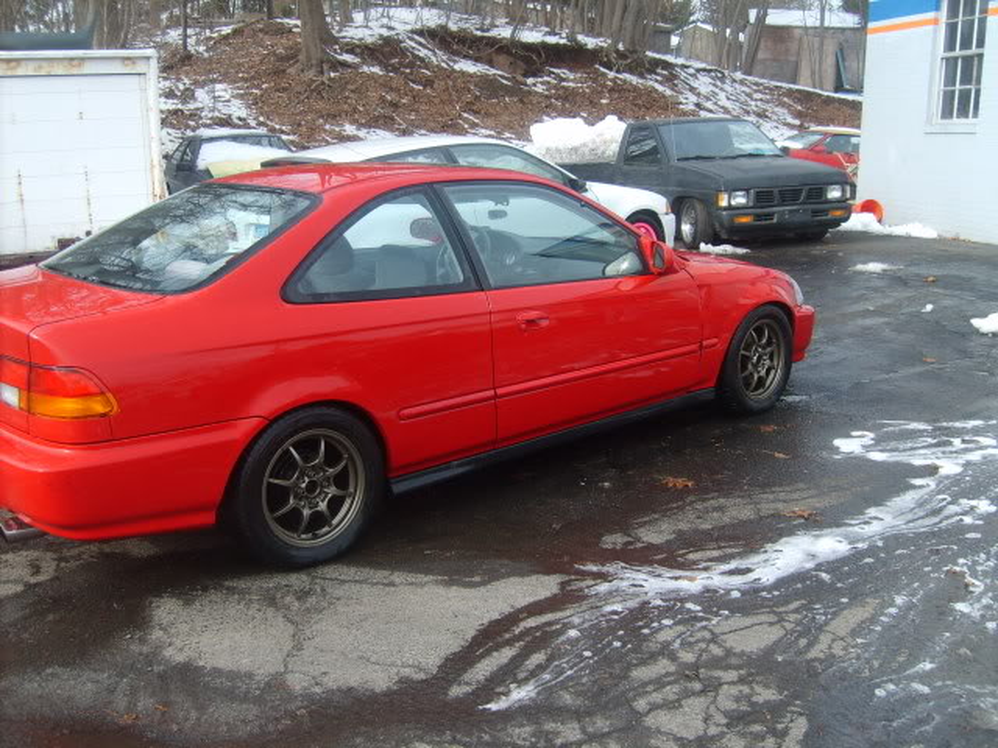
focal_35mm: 35
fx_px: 1009
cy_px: 374
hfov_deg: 52.6
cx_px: 499
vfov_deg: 40.7
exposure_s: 1/350
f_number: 2.8
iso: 50
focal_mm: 5.8
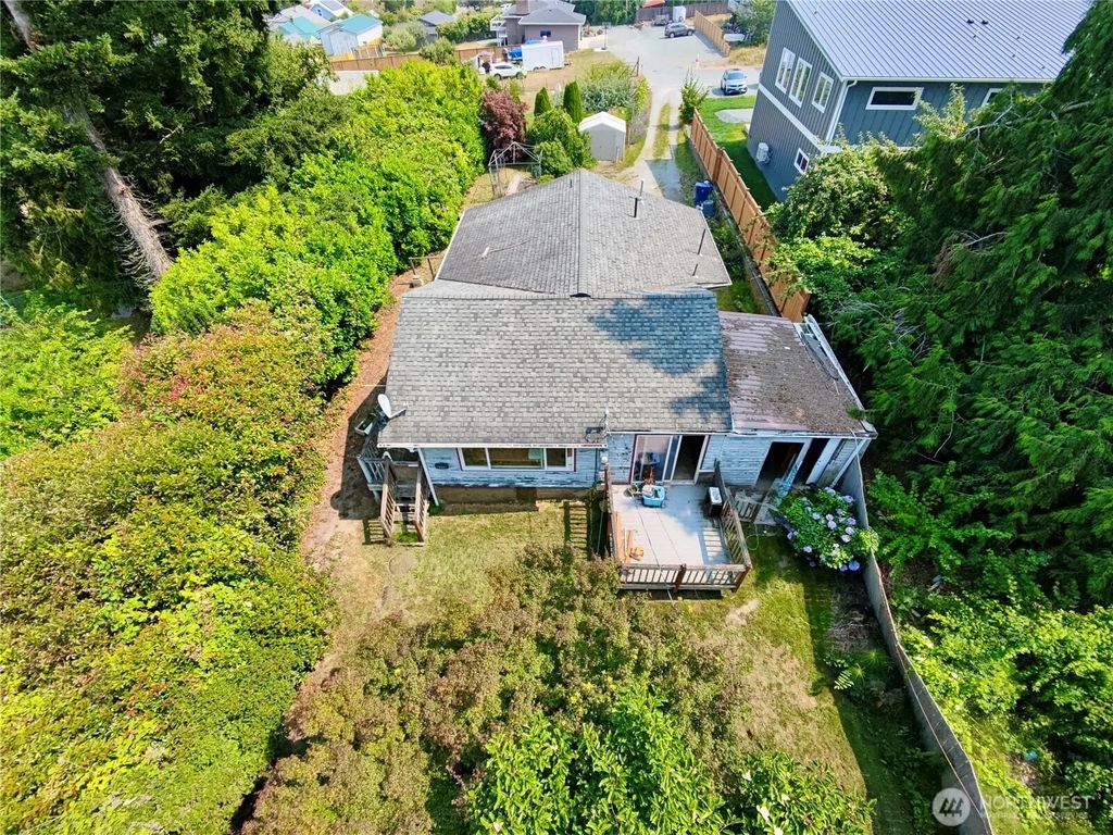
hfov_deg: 94.5
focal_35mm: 16
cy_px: 418
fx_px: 514
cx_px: 556
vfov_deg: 78.1
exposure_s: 1/894
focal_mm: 16
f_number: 2.55
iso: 101
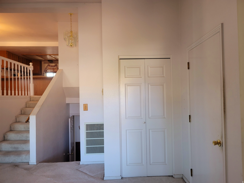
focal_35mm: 25
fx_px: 176
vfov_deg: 54.9
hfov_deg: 69.4
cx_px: 122
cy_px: 92
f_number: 1.8
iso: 250
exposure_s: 1/120
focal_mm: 7
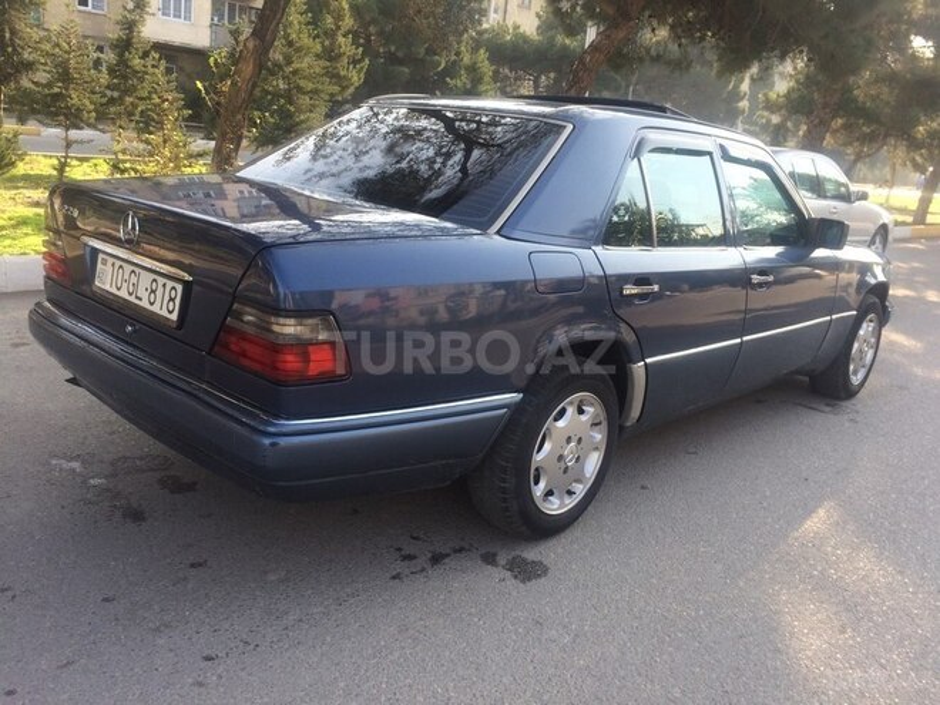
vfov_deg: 48.2
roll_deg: -6.1
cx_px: 470
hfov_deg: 61.7
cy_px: 352
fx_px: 787
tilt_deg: -15.8
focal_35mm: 29
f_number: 2.2
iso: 32
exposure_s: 1/311
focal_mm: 4.15
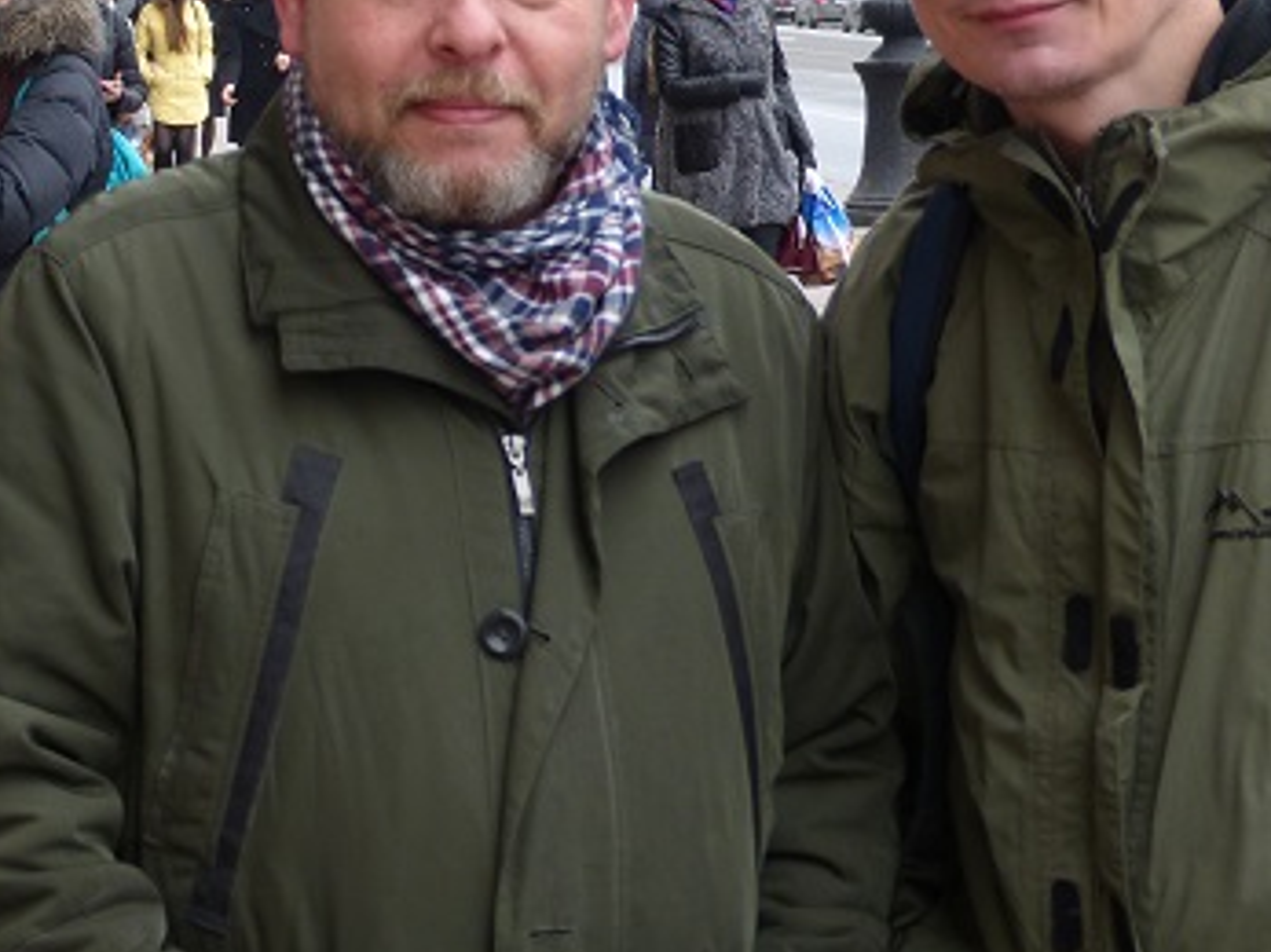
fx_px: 5029
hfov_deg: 14.2
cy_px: 157
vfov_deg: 10.8
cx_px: 55
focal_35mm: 137
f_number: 3.5
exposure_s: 1/100
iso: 100
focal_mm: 11.8
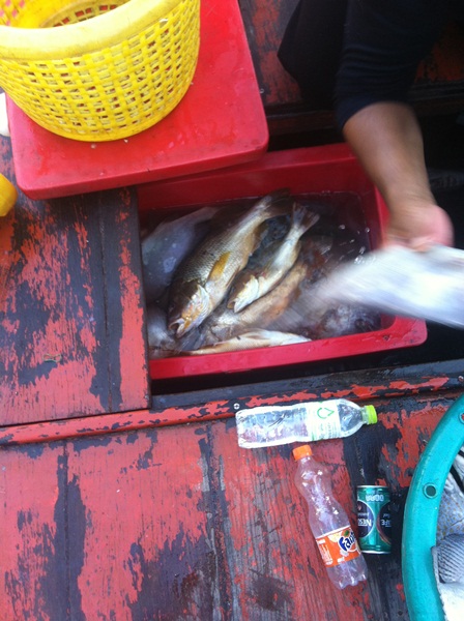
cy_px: 310
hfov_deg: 40.6
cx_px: 232
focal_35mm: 35
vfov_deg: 52.7
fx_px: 627
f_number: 2.8
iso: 80
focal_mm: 3.85
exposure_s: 1/30
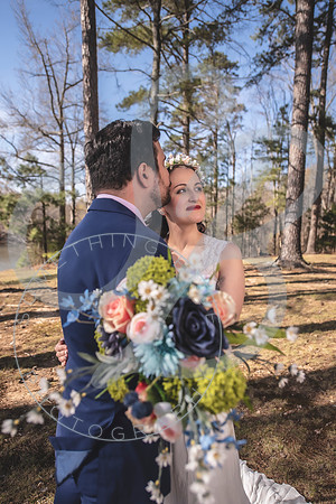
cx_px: 168
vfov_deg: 73.7
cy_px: 252
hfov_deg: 53.1
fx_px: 336
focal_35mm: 24
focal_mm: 24
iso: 100
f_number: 2.8
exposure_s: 1/1250
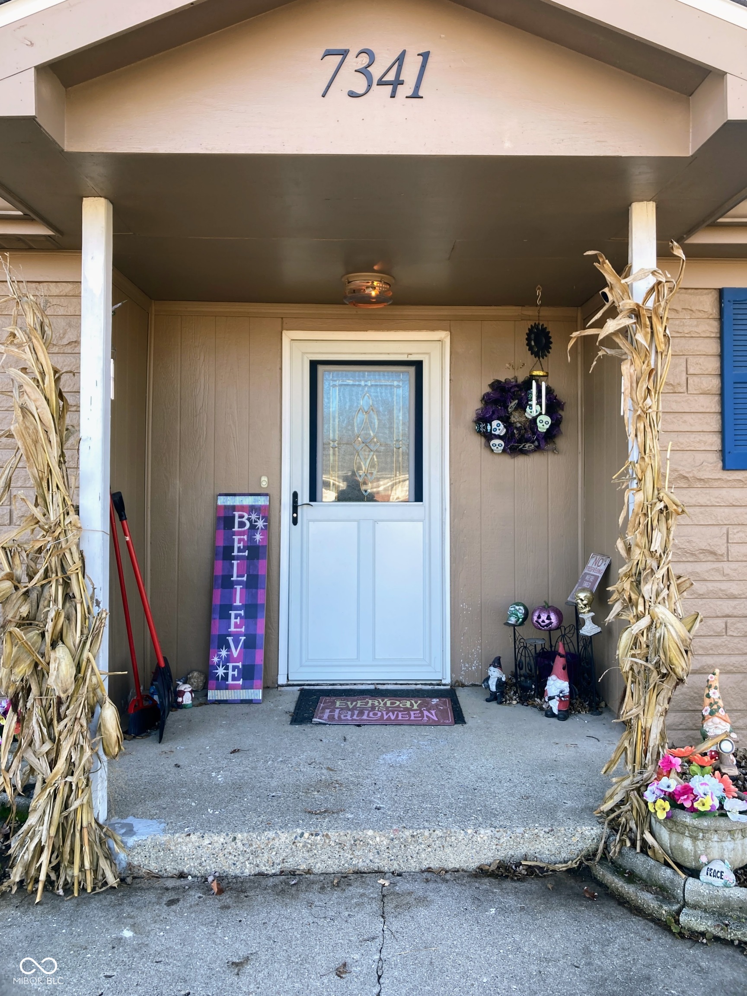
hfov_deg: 49.7
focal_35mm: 28
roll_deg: -0.8
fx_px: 806
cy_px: 498
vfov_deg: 63.4
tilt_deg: +3.0
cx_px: 374
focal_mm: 3.99
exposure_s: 1/120
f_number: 1.8
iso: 25
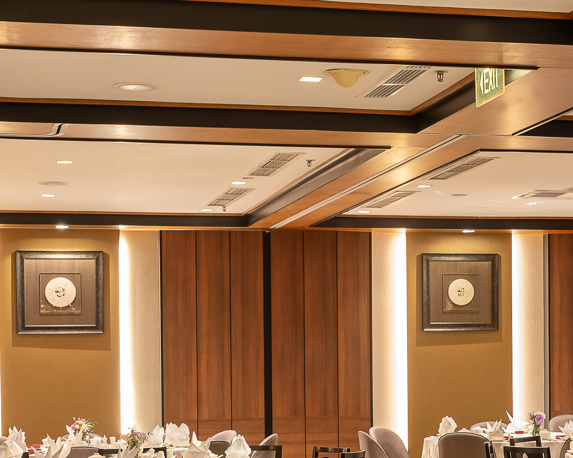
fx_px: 1509
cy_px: 433
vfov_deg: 17.0
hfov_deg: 21.0
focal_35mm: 89
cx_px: 529
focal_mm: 40
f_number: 11
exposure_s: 8
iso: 100
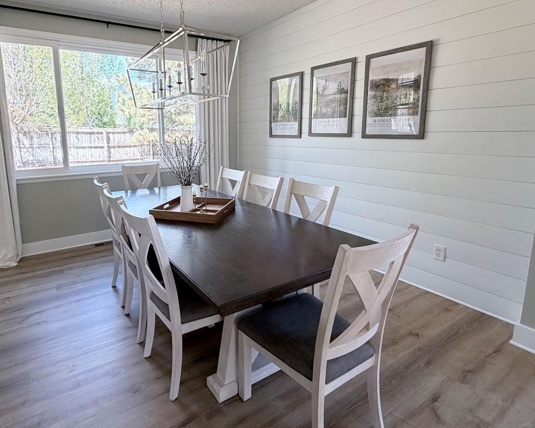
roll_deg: +1.5
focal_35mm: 20
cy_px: 184
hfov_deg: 79.7
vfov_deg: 67.8
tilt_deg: -9.4
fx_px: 317
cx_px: 221
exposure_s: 1/121
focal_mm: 2.22
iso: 200
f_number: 2.2
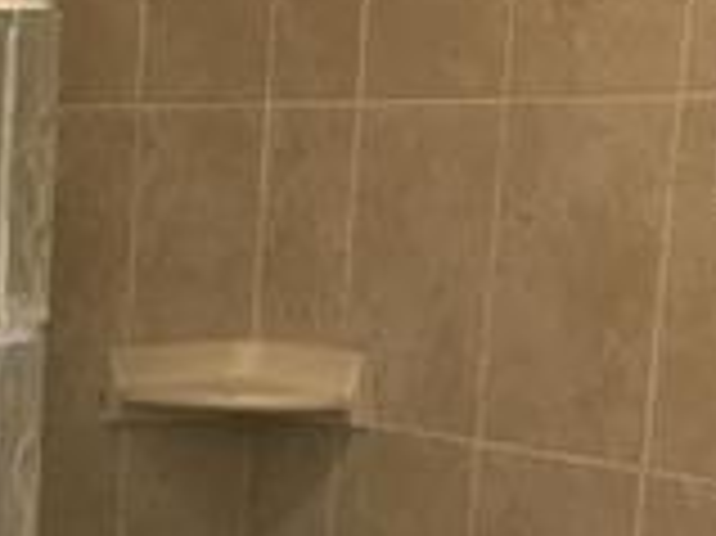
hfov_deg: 16.1
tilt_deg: -13.0
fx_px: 2253
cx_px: -450
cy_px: 655
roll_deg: +1.5
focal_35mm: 109
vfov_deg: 13.2
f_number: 1.8
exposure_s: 1/15
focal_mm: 3.99
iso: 50
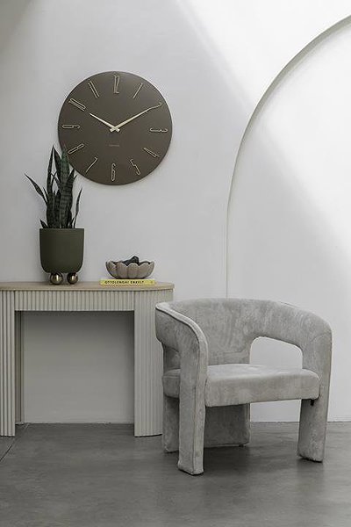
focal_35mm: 86
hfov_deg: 15.9
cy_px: 264
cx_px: 176
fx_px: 1258
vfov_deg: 23.6
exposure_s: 1/100
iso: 500
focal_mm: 86
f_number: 7.1
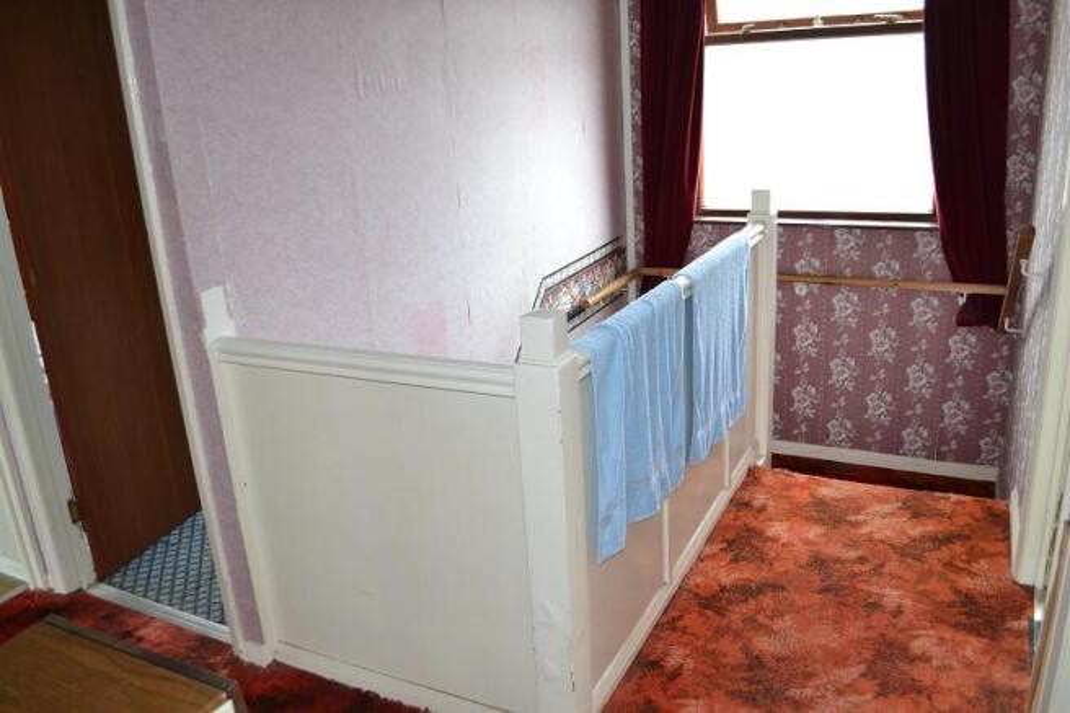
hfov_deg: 67.4
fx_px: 802
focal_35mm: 27
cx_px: 535
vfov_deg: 47.9
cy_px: 356
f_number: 4
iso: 400
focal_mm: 18
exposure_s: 1/80
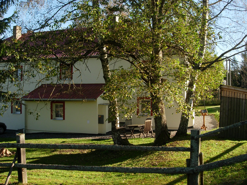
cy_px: 92
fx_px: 271
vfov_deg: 37.7
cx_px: 124
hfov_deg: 49.0
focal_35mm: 38
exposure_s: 1/228
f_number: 4.8
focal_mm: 7.8
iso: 79
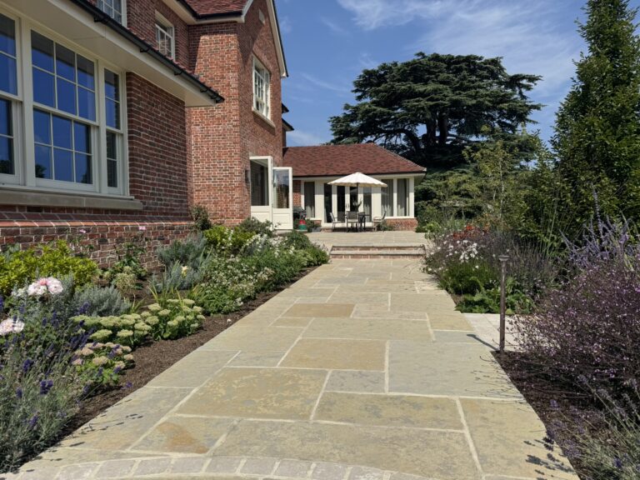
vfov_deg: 56.8
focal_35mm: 24
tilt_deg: -2.3
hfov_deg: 71.6
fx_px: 444
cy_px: 240
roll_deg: +1.1
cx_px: 320
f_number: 1.78
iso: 80
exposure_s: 1/7937
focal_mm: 6.76
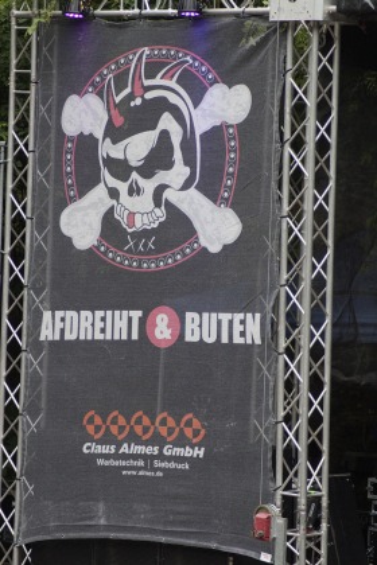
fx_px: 2827
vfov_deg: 11.4
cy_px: 282
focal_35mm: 180
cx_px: 188
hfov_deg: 7.6
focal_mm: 120
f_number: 4
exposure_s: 1/200
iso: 500
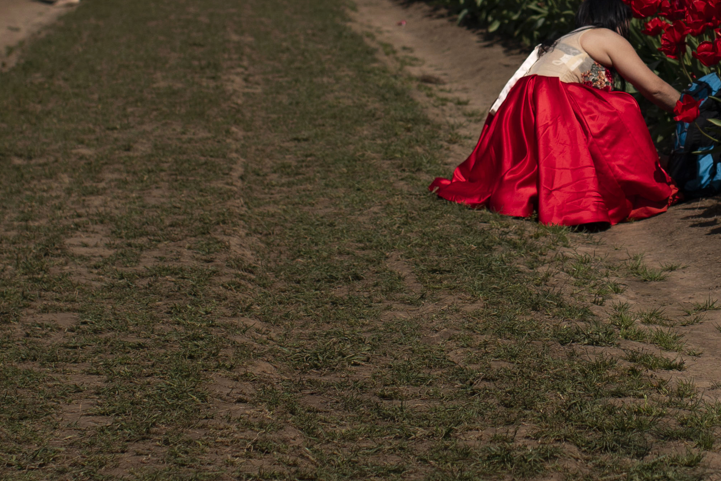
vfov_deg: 9.0
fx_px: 3004
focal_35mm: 150
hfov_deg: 13.6
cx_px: 570
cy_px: -148
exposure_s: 1/8000
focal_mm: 50
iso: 125
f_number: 3.2
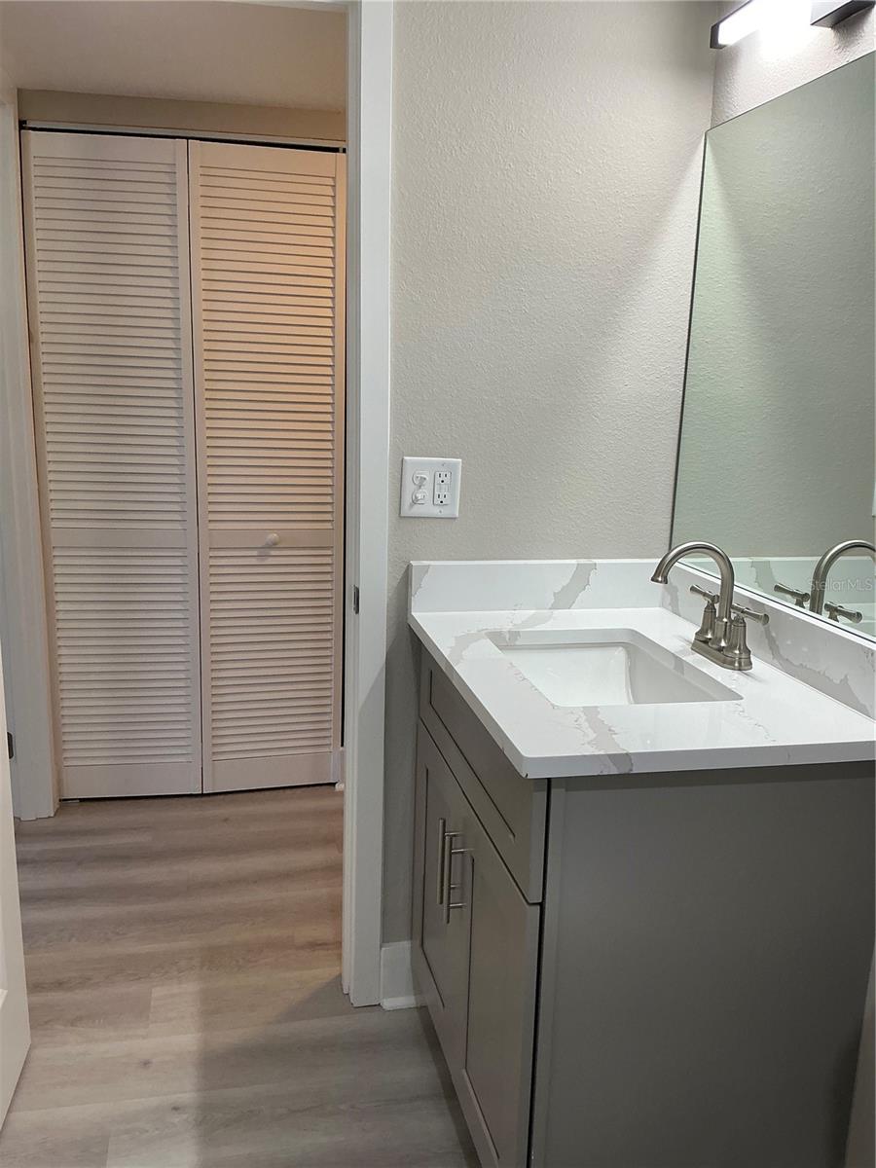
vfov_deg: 63.4
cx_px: 438
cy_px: 584
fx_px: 945
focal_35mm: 28
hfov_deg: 49.7
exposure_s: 1/60
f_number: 1.8
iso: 50
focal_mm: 3
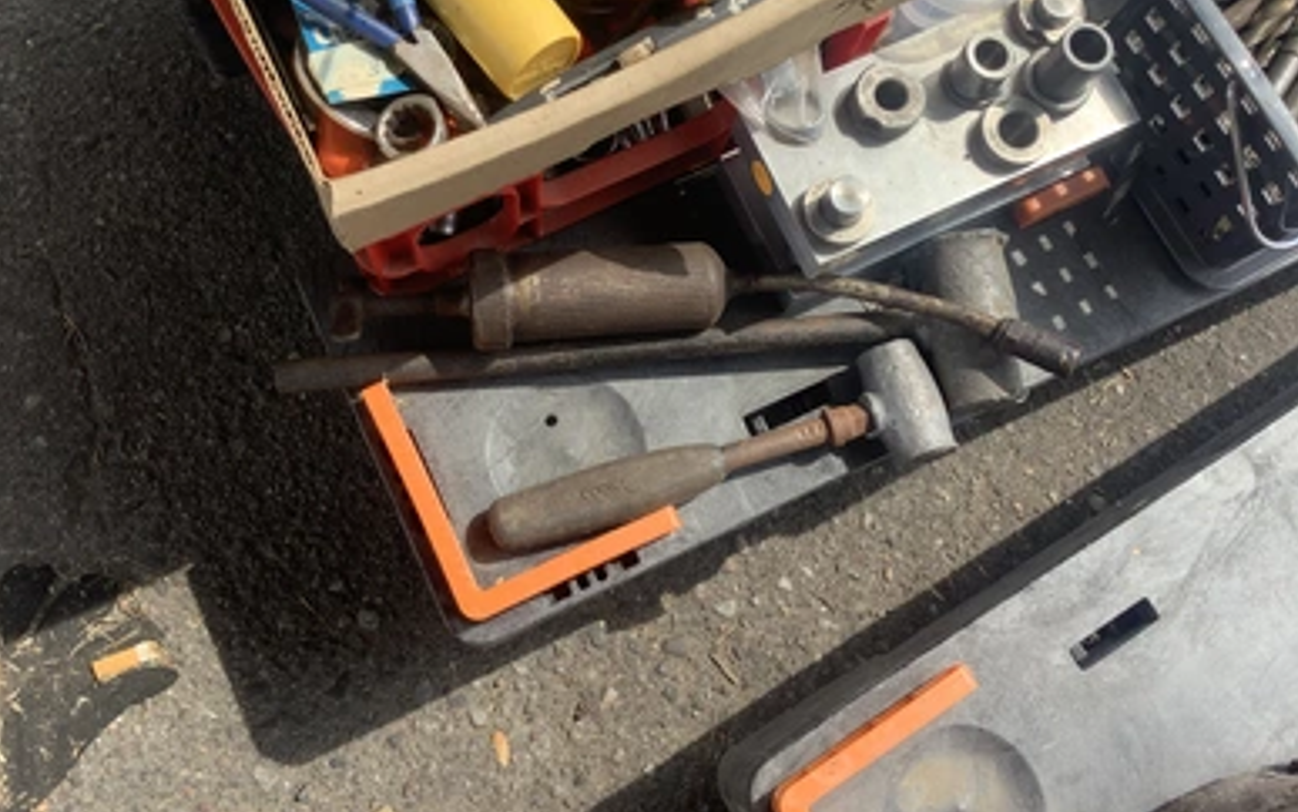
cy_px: 359
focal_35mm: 34
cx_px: 657
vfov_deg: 37.2
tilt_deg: -74.3
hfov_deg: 56.7
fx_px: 1203
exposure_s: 1/332
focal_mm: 3.3
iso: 25
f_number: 2.4
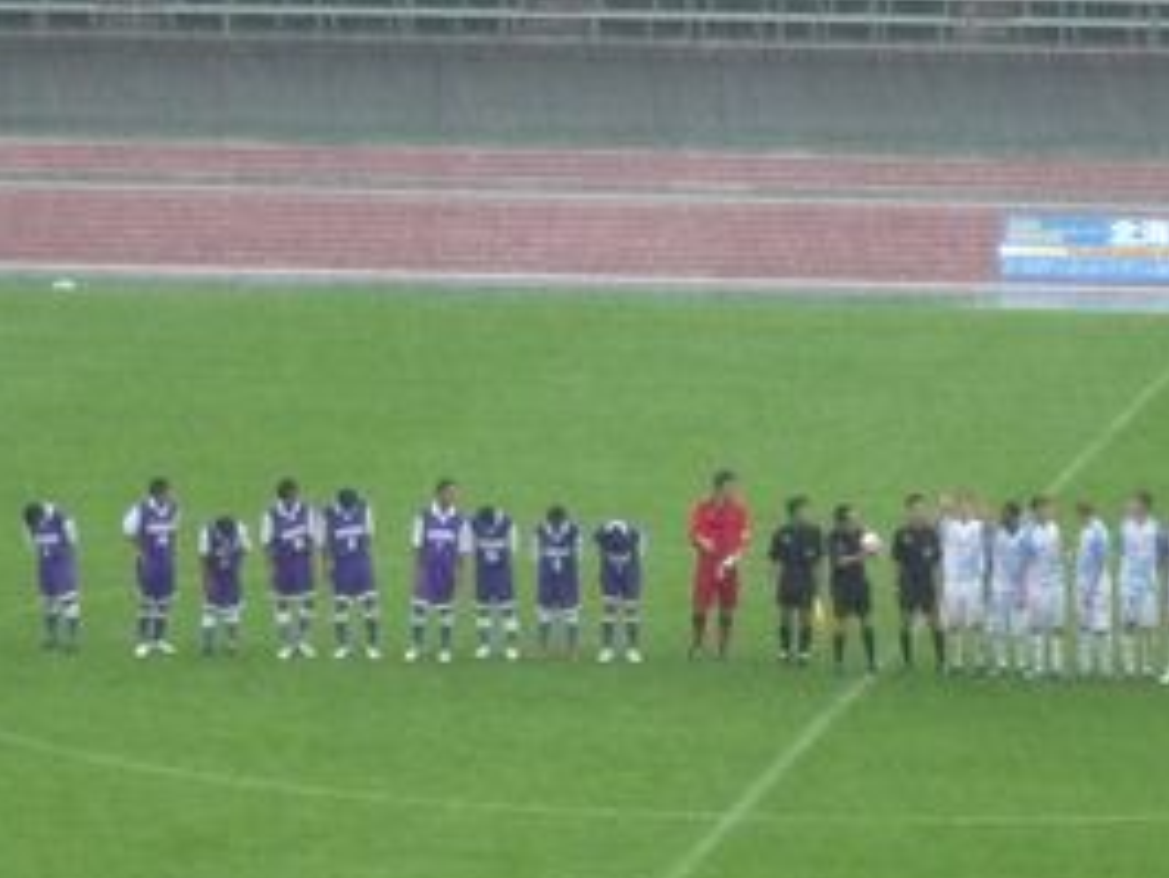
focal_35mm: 285
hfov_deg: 6.9
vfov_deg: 5.2
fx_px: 9629
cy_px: 545
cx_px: 732
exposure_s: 1/50
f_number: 5.6
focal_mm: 17.6
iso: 400
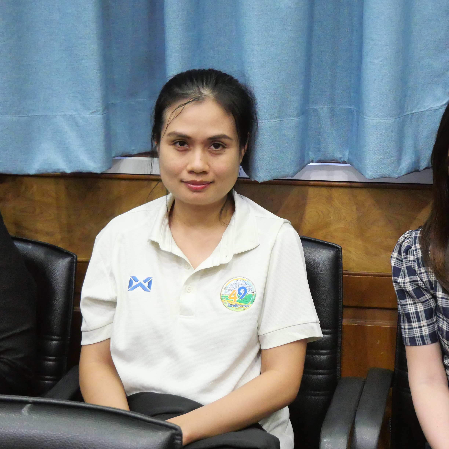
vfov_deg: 29.6
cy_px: 226
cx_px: 326
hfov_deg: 29.2
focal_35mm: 58
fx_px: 851
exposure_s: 1/125
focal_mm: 22
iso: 6400
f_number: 4.5
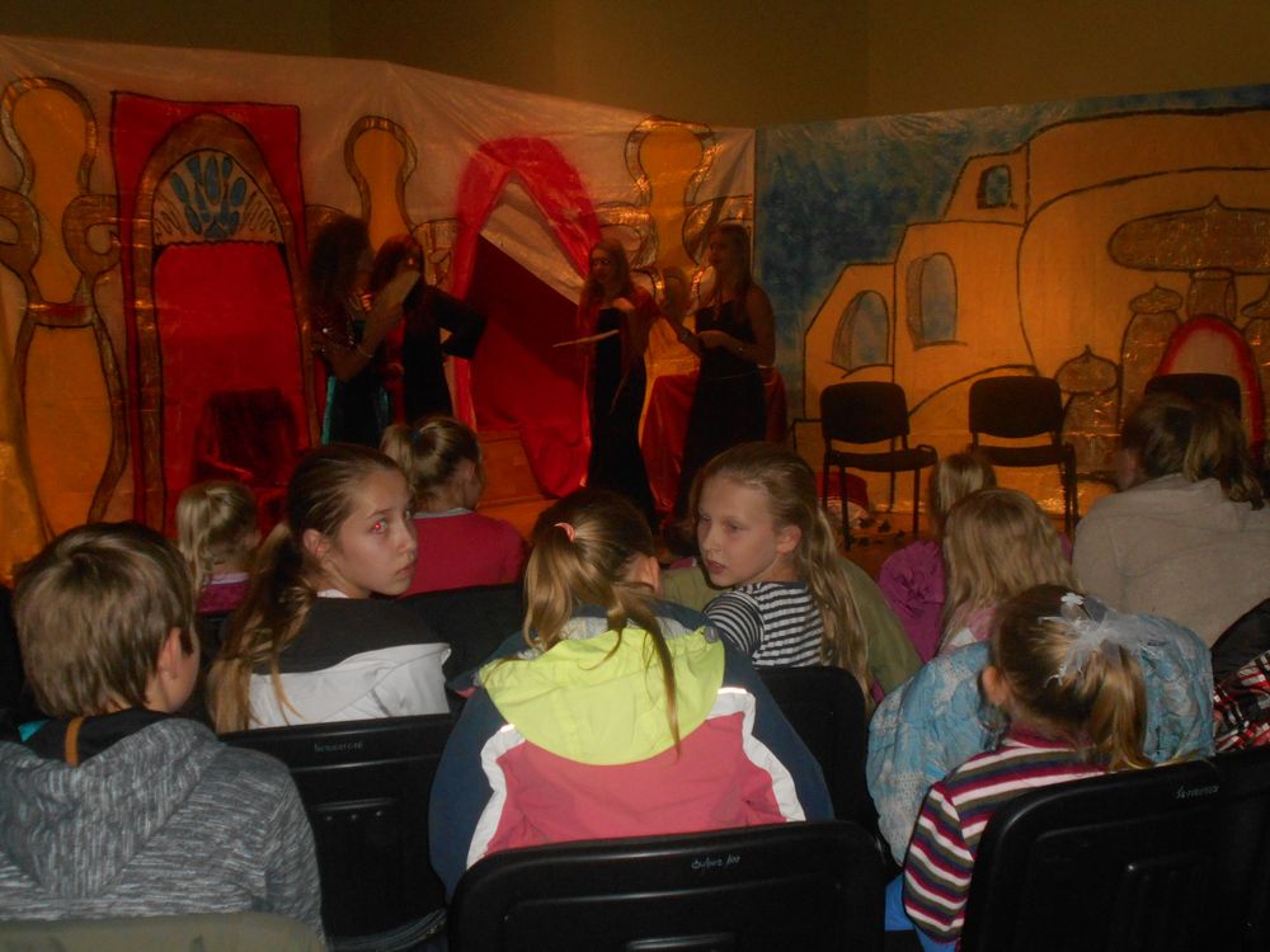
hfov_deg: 42.9
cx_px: 635
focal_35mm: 44
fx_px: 1614
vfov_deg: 32.9
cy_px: 476
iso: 450
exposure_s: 1/30
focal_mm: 7.7
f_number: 4.2
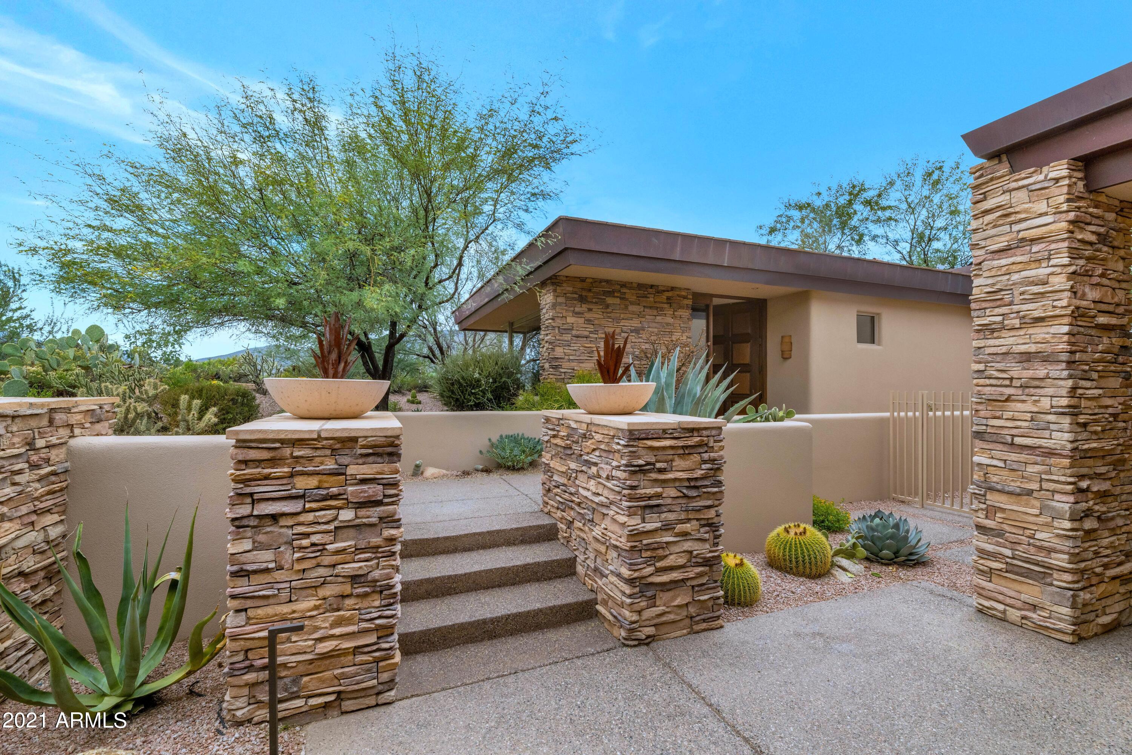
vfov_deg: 77.3
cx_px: 566
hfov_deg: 100.4
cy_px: 378
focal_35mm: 15
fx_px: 472
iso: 400
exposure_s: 1/320
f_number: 9
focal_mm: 15
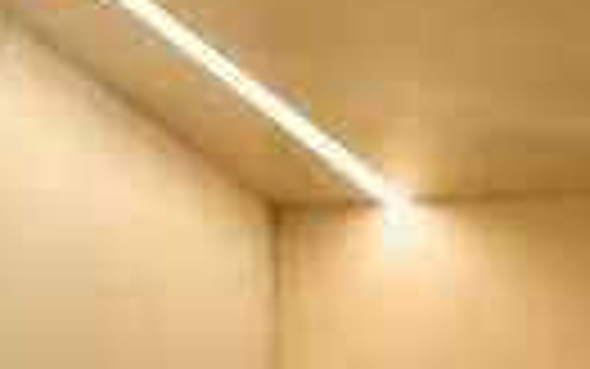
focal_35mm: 351
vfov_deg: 3.6
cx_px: 653
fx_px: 5646
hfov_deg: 6.0
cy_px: 1242
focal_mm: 50
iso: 640
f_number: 2.8
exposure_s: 1/640
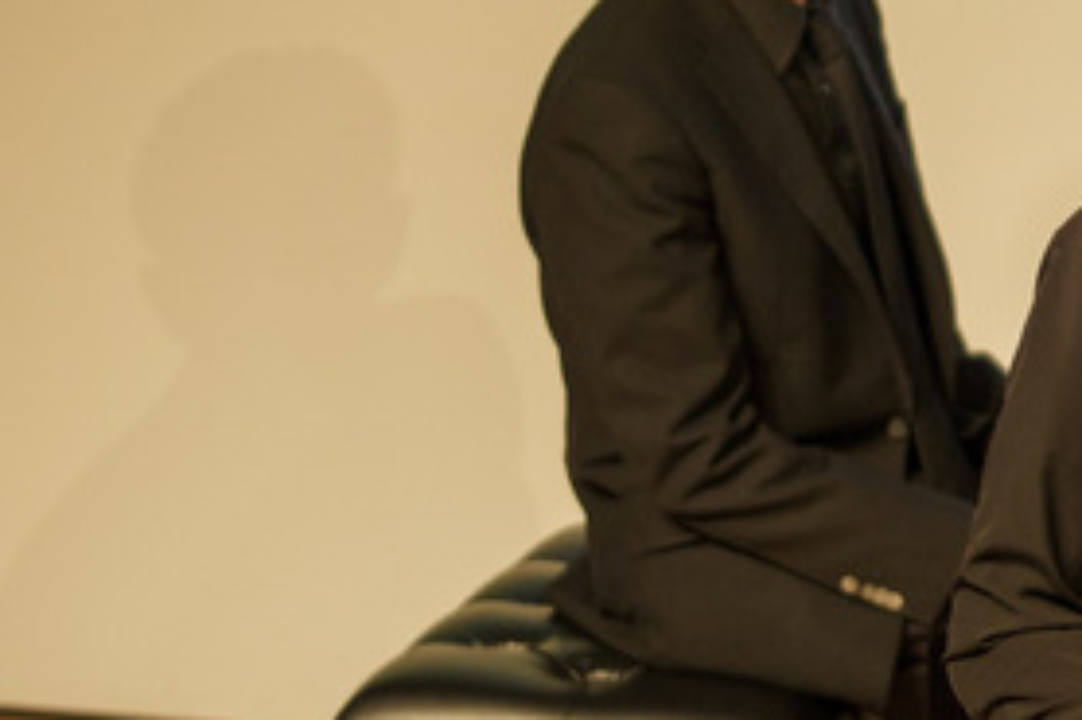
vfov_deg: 3.4
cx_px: 1471
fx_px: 11985
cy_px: 173
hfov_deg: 5.1
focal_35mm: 399
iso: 800
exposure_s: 1/160
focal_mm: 111
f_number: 4
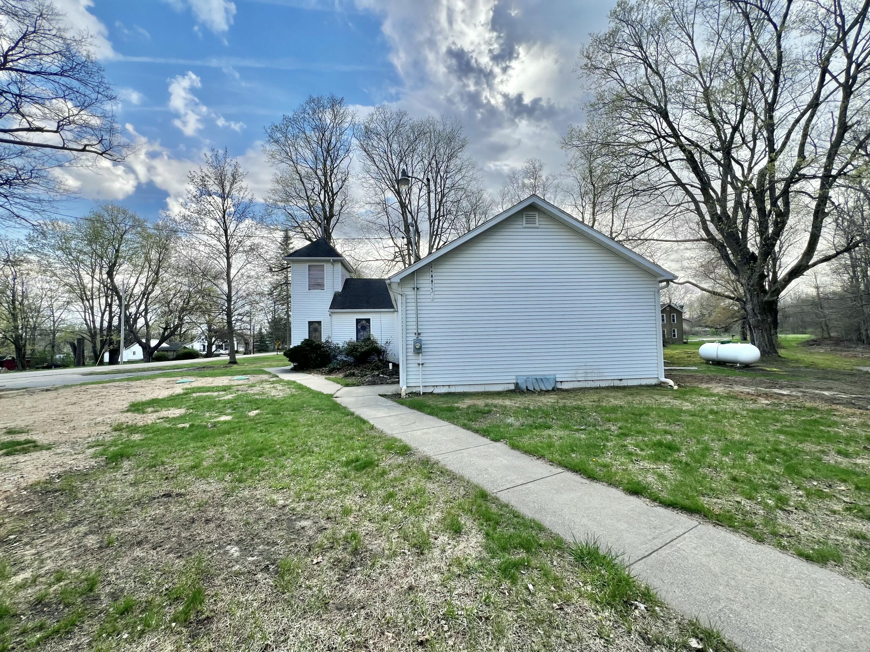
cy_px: 326
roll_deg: +1.6
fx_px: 327
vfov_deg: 89.9
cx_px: 435
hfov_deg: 106.2
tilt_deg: +2.7
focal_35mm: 13
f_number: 1.8
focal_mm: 1.57
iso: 32
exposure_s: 1/391
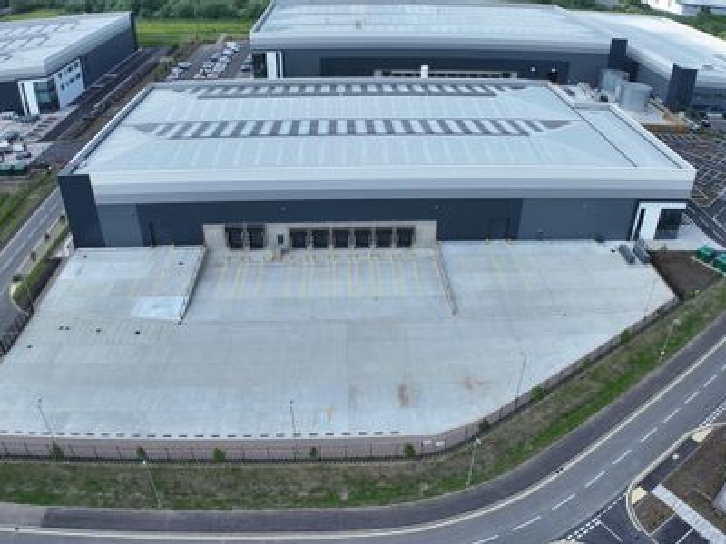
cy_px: 272
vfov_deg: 56.8
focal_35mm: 24
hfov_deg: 71.6
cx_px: 363
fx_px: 503
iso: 100
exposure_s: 1/800
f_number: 2.8
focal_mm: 12.29
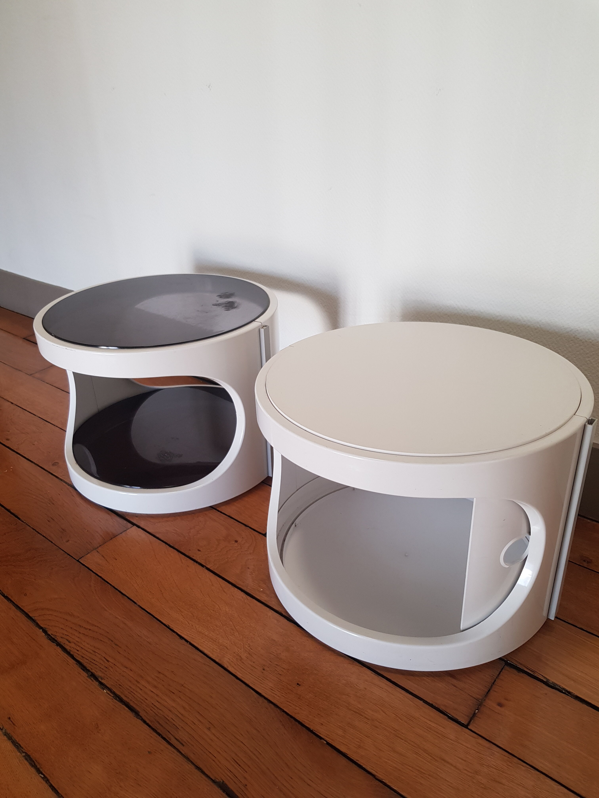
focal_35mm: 26
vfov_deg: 67.3
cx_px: 300
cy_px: 399
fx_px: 600
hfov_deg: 53.1
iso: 80
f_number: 1.7
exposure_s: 1/50
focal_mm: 4.2
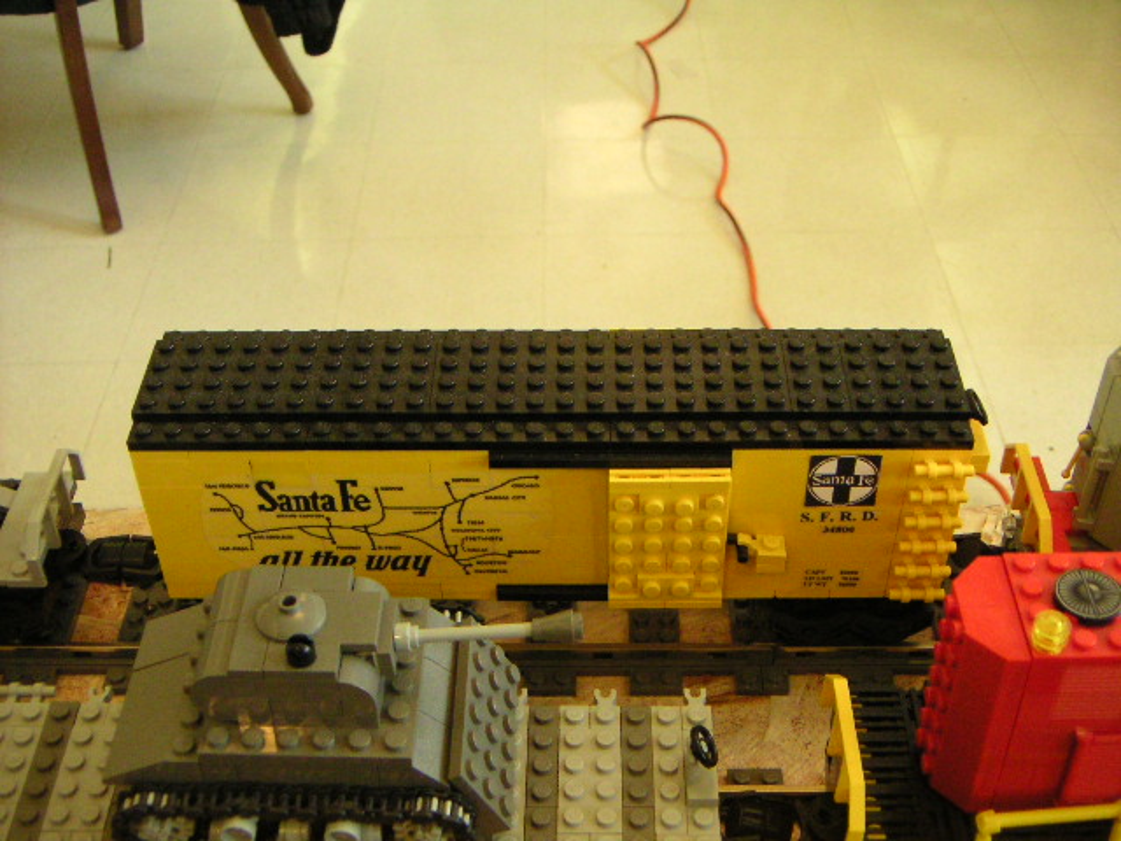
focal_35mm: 43
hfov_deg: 43.9
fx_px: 1393
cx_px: 560
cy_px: 420
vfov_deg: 33.6
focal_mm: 5.7
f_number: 2.9
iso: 400
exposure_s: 1/60
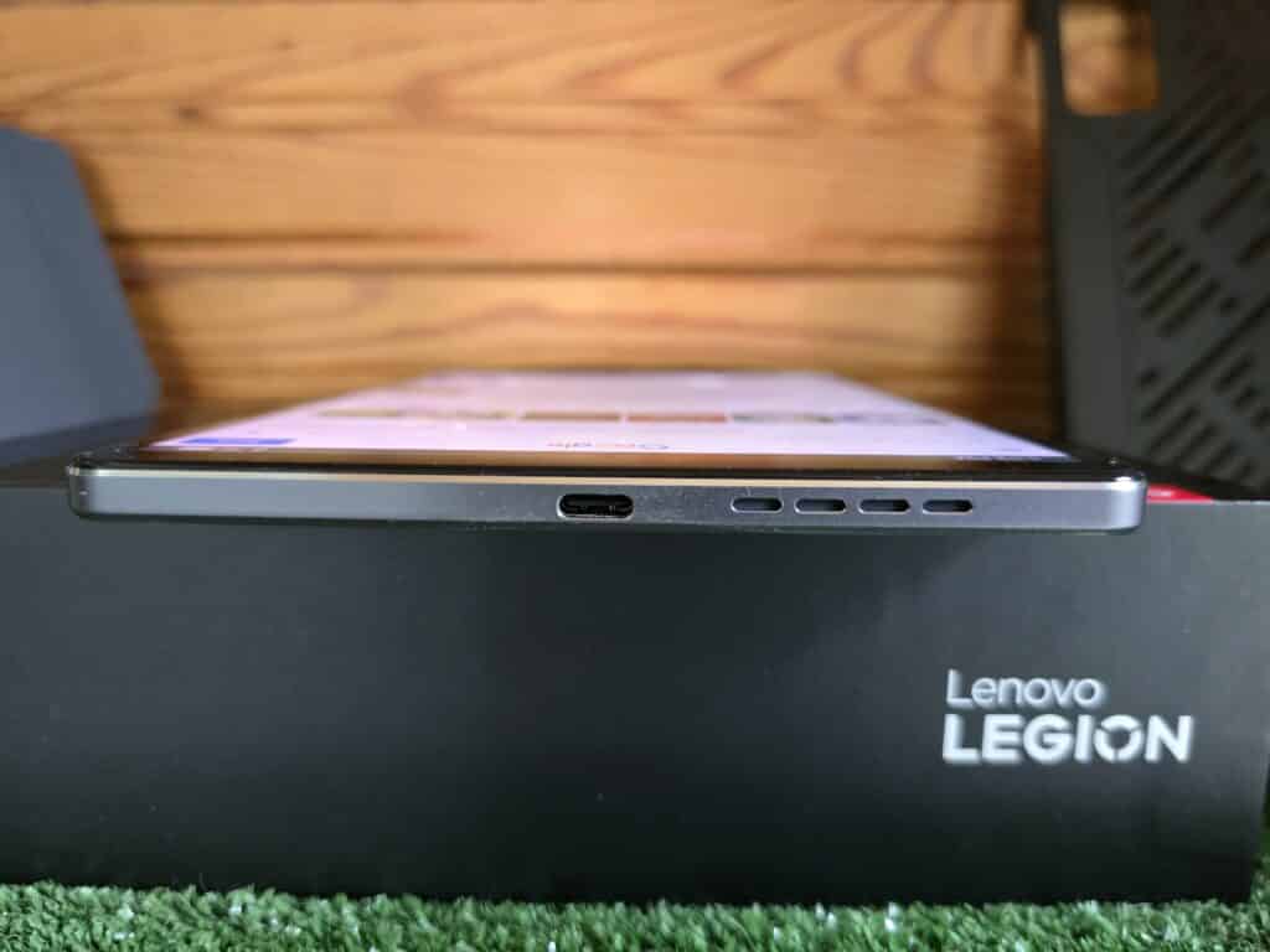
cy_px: 476
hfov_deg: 73.9
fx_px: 844
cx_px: 635
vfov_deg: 58.9
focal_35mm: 23
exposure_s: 1/120
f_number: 1.7
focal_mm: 6.3
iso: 1000
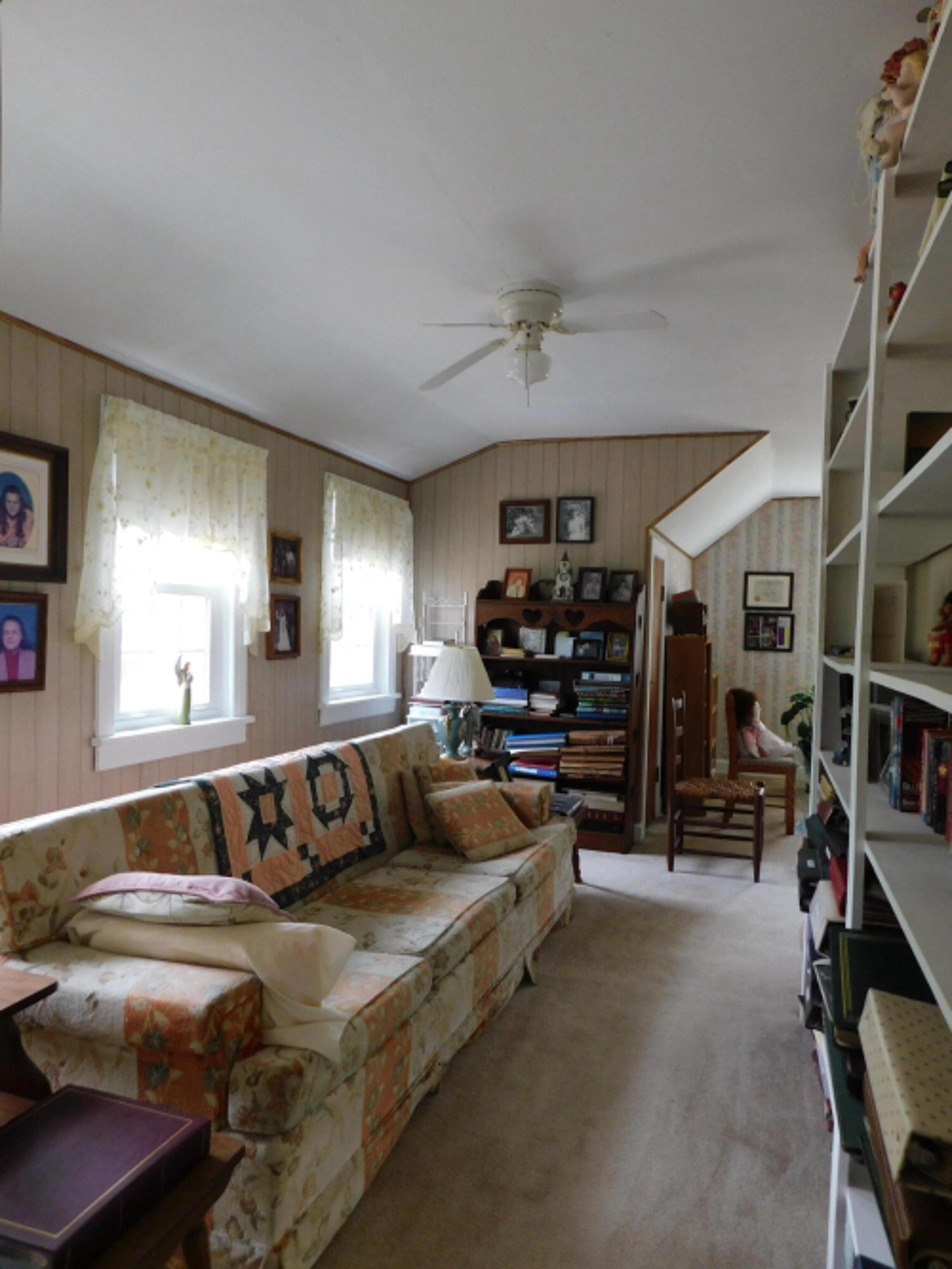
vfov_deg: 73.9
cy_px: 634
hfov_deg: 58.9
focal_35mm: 23
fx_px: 844
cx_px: 476
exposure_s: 1/30
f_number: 3
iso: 200
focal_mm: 4
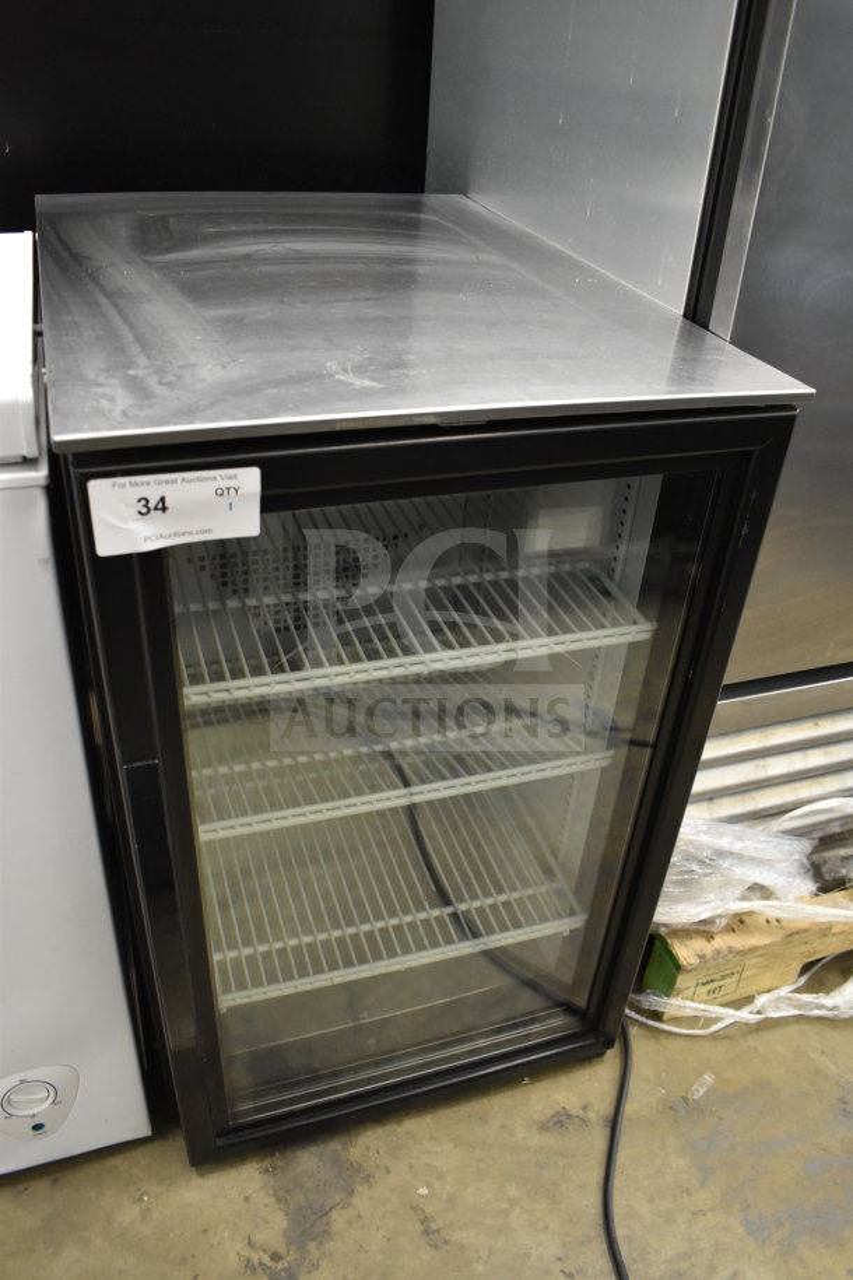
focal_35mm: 27
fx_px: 960
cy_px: 640
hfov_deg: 47.9
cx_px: 426
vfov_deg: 67.4
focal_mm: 18
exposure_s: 1/30
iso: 1800
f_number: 3.5
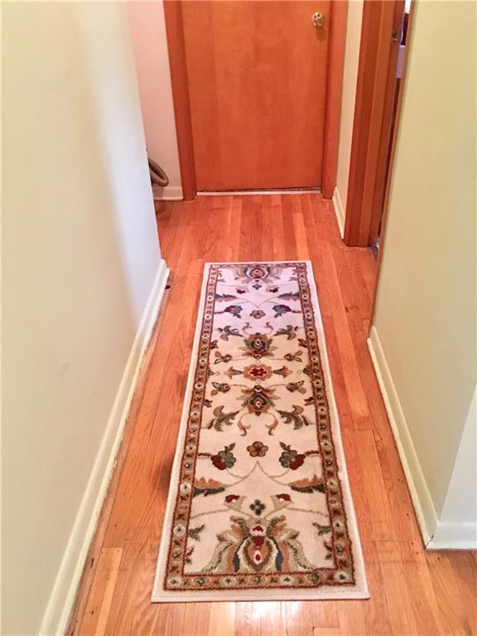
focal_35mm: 29
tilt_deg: -32.6
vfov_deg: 61.7
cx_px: 238
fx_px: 533
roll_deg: +2.6
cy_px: 318
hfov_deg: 48.2
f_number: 2.2
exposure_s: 1/4
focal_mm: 4.15
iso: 64
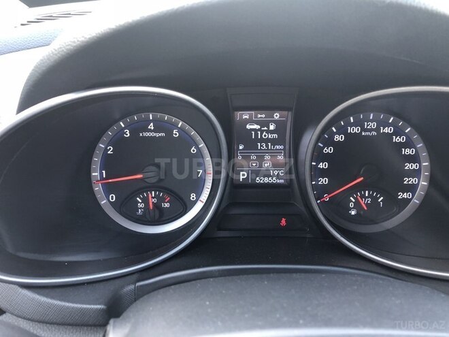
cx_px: 224
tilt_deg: -28.3
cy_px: 168
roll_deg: +0.7
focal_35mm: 28
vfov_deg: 49.7
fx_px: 363
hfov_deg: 63.4
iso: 40
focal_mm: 3.99
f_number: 1.8
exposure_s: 1/17
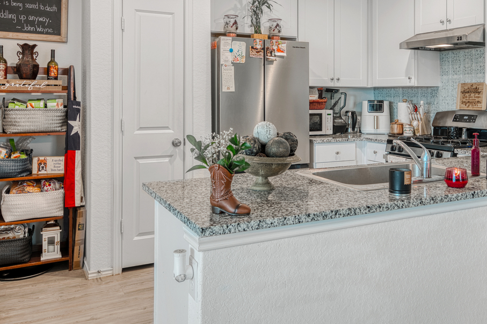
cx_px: 284
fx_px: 472
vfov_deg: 37.3
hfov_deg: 54.3
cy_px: 94
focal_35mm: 35
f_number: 8
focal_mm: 19.5
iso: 200
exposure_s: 1/6
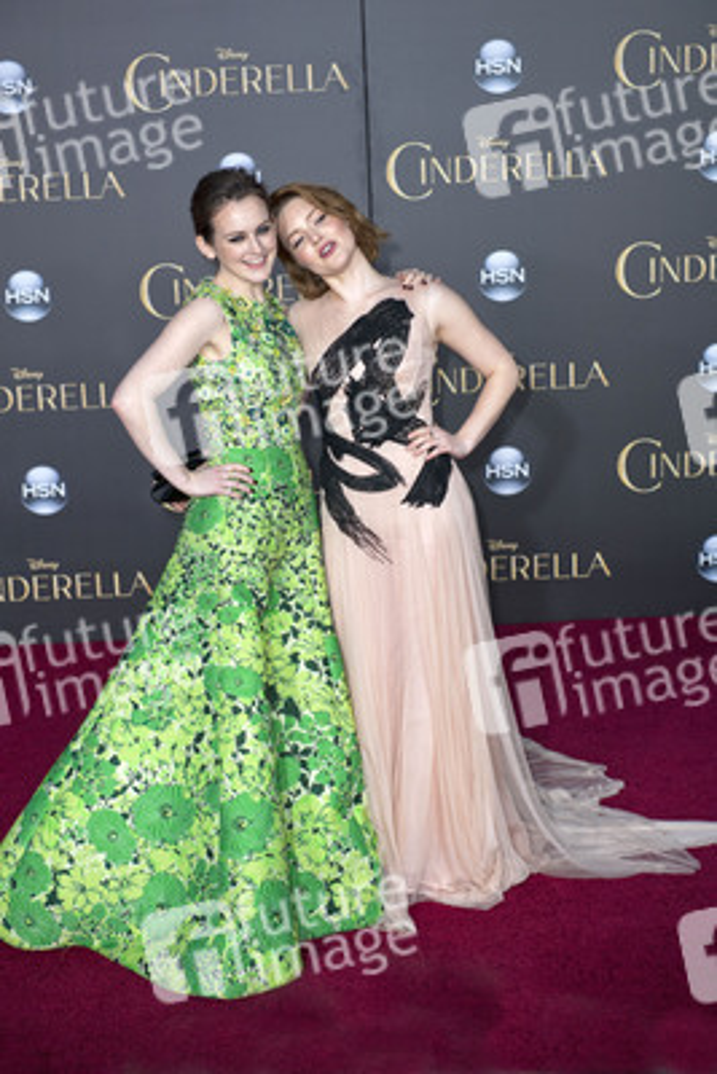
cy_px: 537
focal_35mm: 70
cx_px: 358
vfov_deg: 28.8
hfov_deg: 19.5
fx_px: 2089
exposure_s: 1/400
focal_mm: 70
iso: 400
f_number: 4
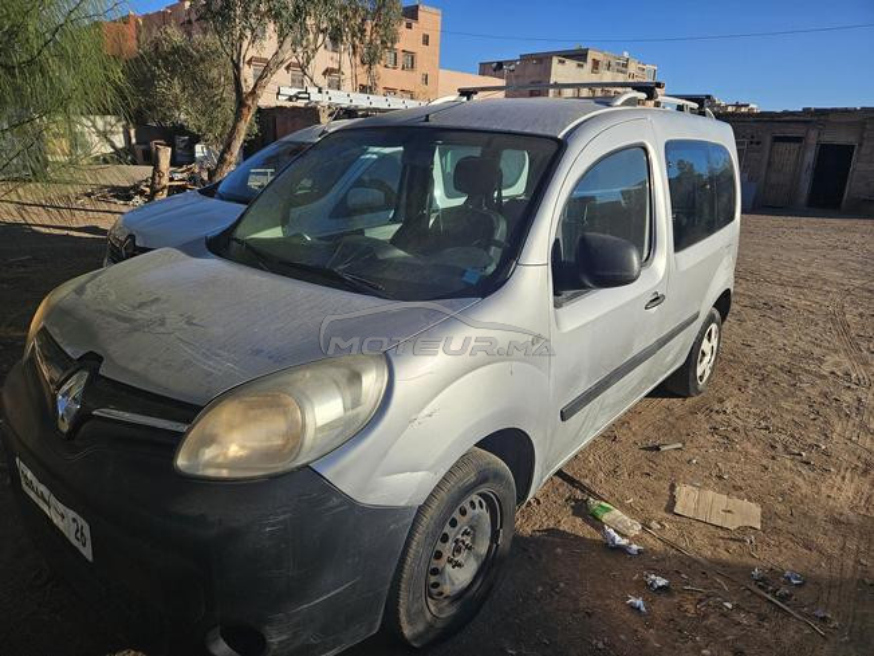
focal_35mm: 23
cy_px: 328
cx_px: 437
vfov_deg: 58.9
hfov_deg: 73.9
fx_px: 581
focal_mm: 5.4
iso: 25
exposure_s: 1/2456
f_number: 1.8
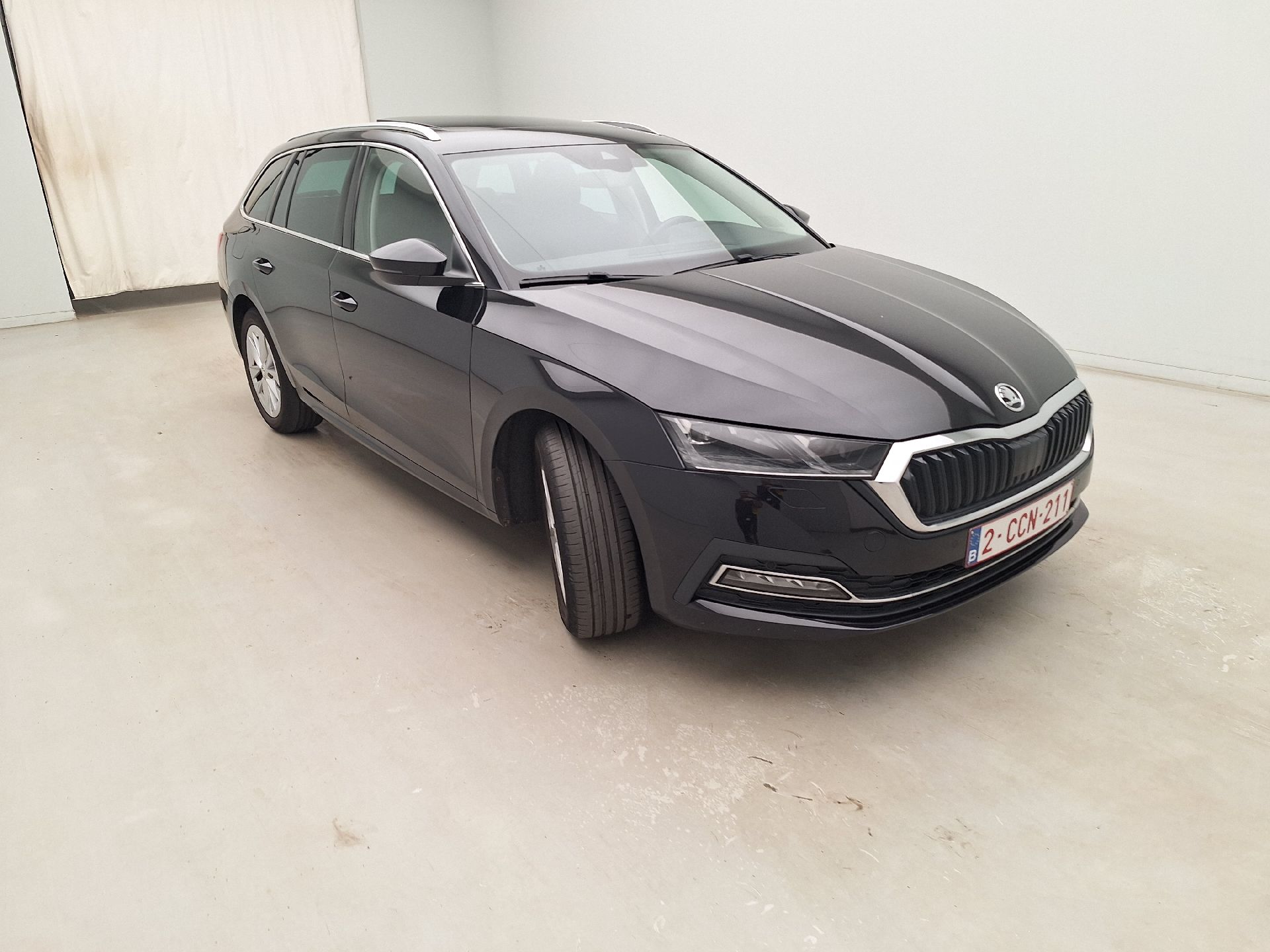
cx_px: 635
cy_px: 476
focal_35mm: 23
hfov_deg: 73.9
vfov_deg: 58.9
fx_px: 844
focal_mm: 5.54
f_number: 1.8
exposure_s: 1/100
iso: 50
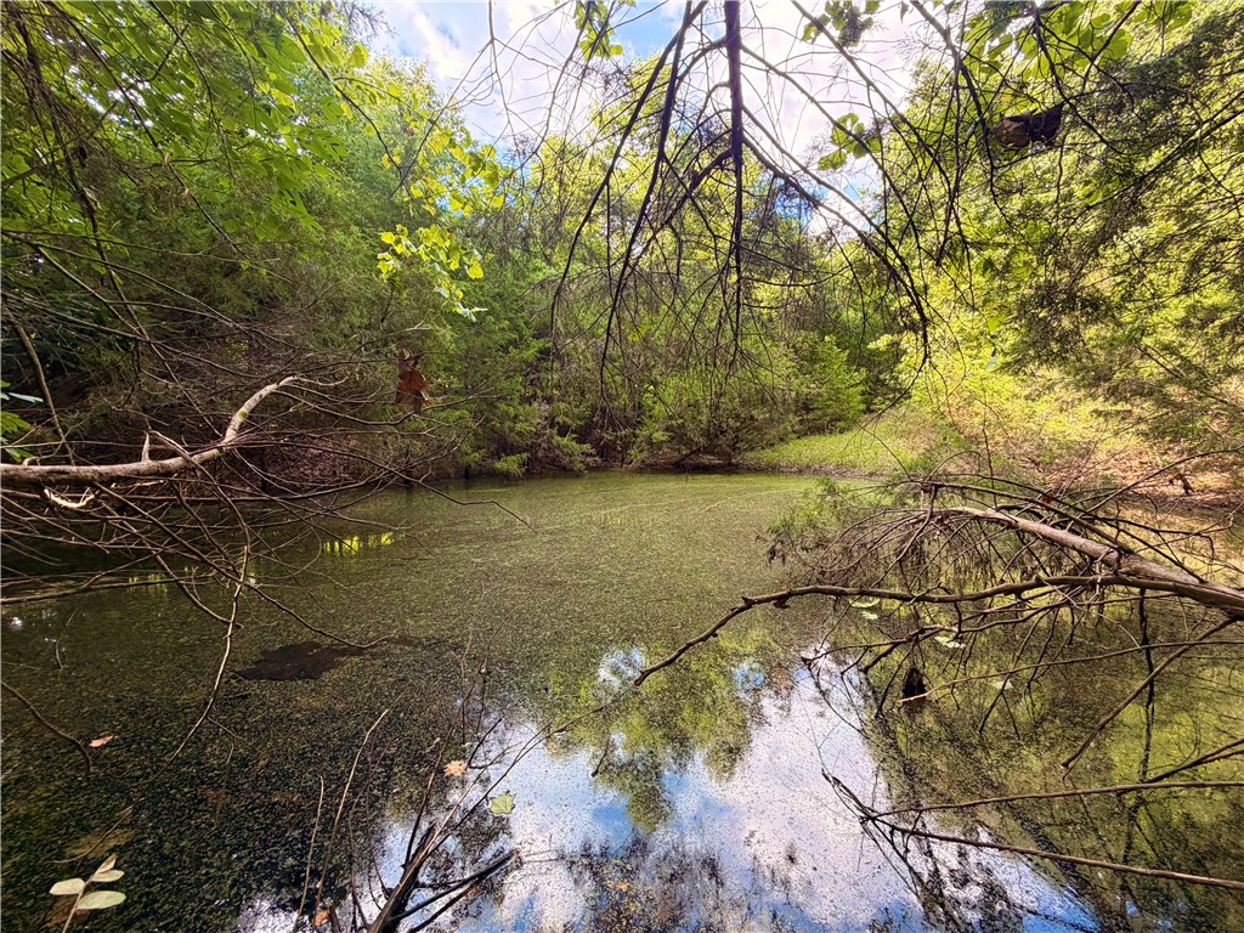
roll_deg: +0.0
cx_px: 622
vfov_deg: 85.7
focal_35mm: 14
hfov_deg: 102.1
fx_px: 503
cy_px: 466
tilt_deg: -3.0
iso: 100
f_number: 2.2
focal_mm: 2.22
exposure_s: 1/121
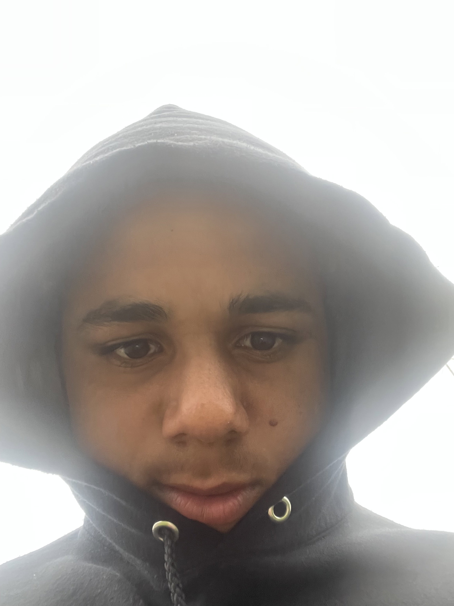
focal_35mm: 30
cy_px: 303
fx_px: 525
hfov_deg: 46.8
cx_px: 227
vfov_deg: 60.0
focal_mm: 2.71
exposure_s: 1/60
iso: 250
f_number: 2.2
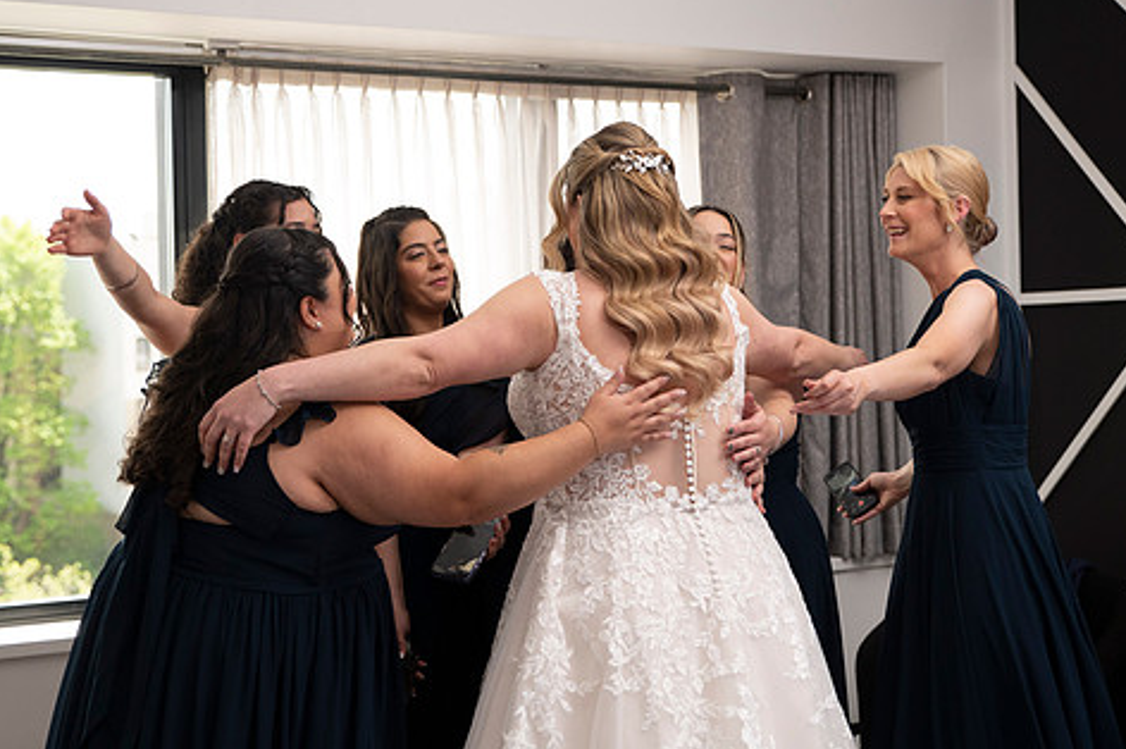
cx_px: 475
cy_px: 312
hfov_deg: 33.9
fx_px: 1844
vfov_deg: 22.9
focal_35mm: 59
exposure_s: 1/1600
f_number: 2.8
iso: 1600
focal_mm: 48
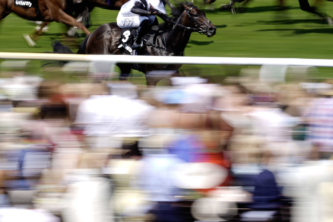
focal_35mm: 393
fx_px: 3635
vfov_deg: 3.5
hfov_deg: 5.2
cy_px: 86
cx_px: 126
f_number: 22
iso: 125
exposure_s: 1/30
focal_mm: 300
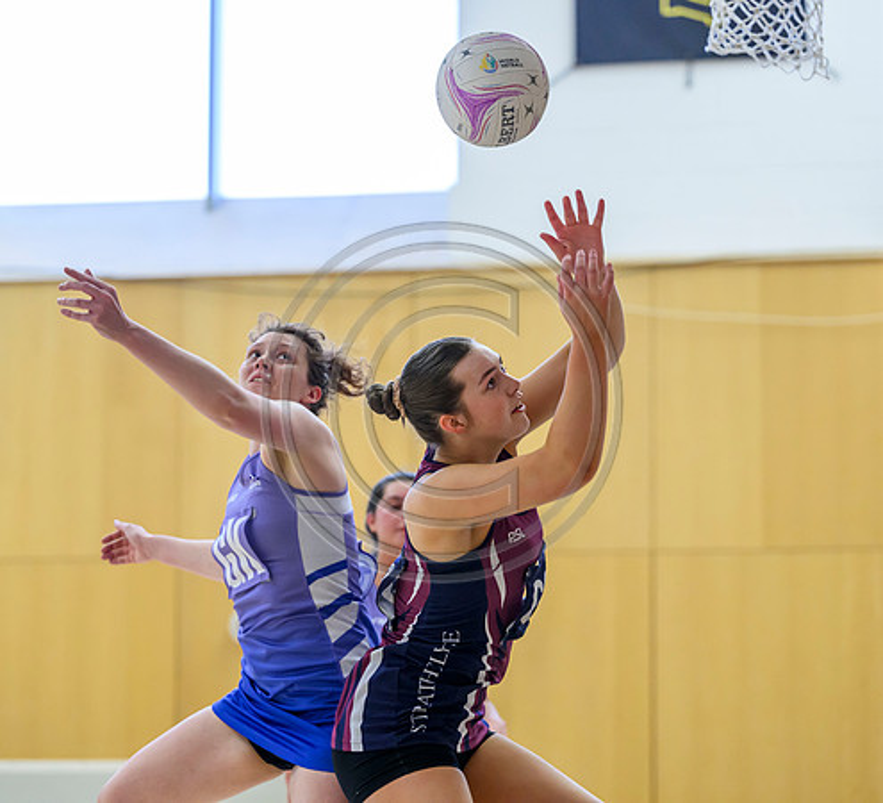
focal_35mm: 139
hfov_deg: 13.1
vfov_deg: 11.9
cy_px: 402
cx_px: 444
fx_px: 3846
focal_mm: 115
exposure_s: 1/1000
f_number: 3.2
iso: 3200
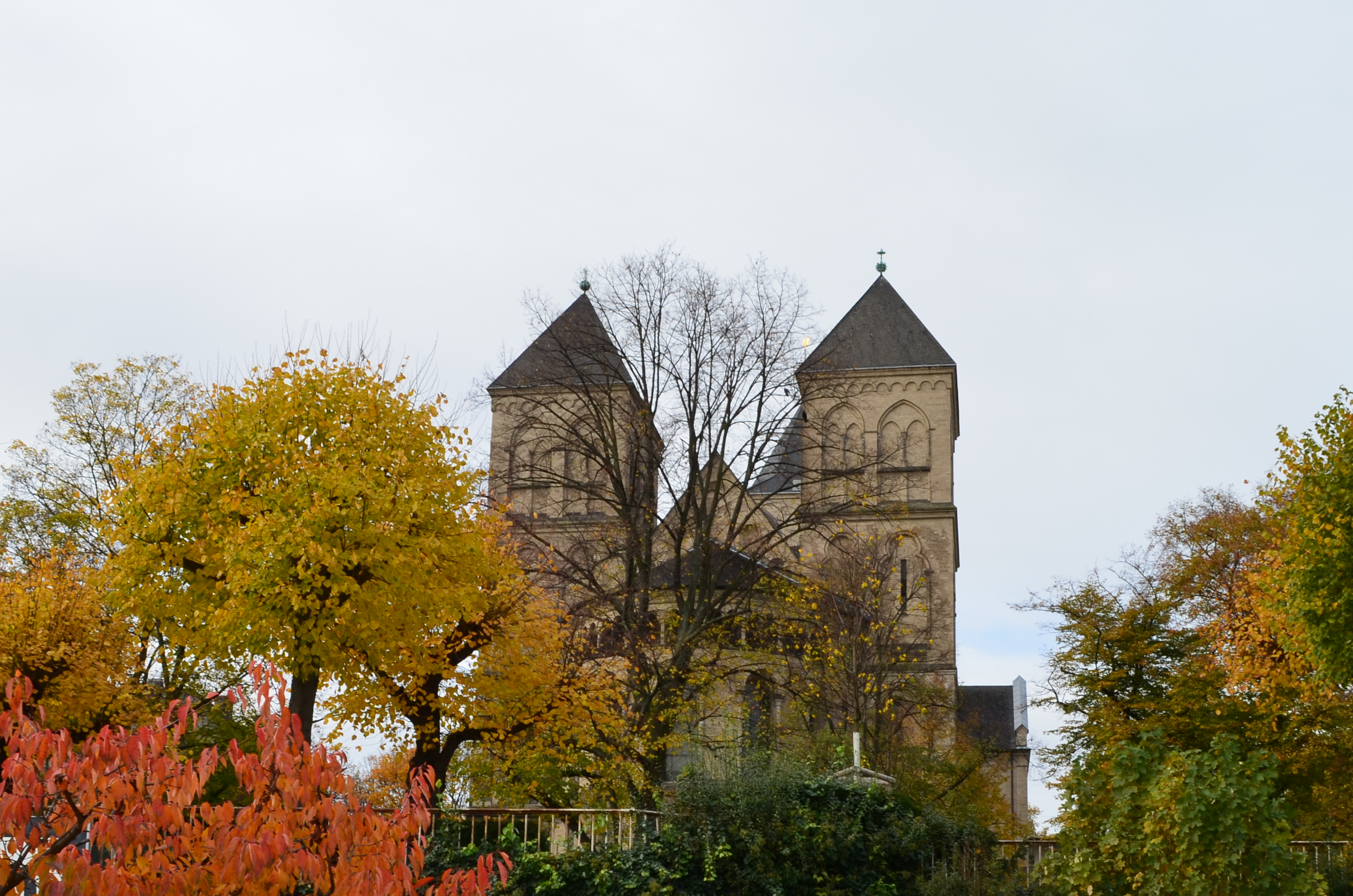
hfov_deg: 41.2
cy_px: 701
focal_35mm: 48
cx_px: 684
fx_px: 1800
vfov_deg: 27.5
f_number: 11
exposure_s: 1/125
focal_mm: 20
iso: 200
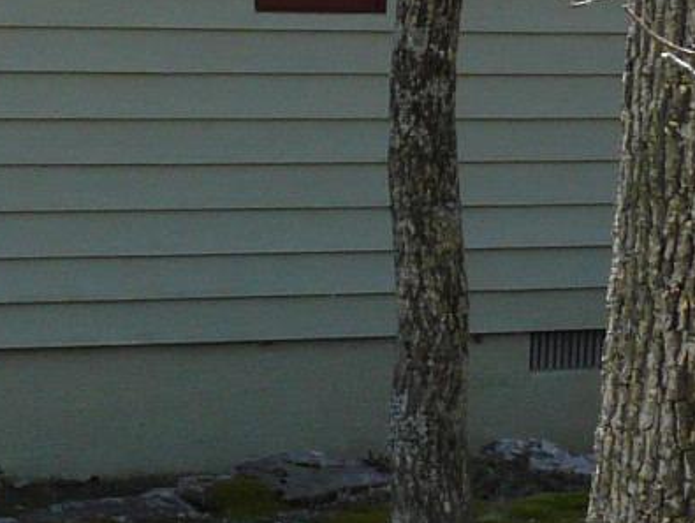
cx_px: -896
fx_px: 2914
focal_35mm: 145
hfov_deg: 11.5
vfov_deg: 10.2
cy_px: 248
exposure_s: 1/160
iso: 100
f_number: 4
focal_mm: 4.6
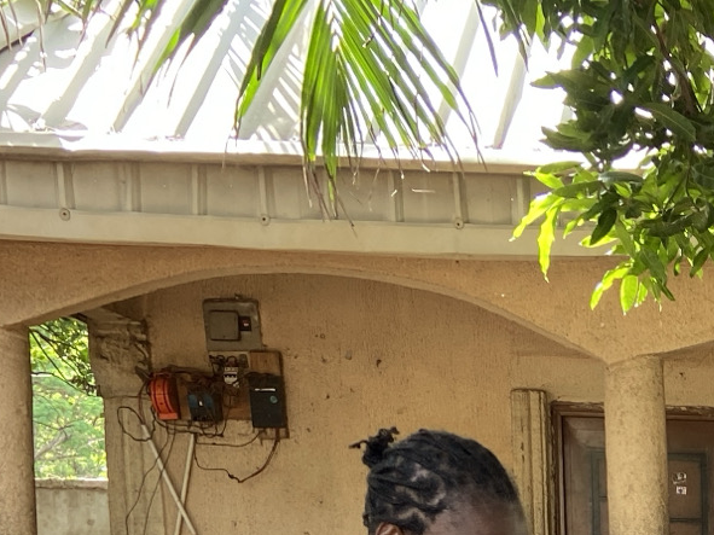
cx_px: 987
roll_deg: -0.5
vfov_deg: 15.4
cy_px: 828
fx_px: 1815
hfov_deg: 20.0
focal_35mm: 88
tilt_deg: -9.5
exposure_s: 1/122
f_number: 1.8
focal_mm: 4.25
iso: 50
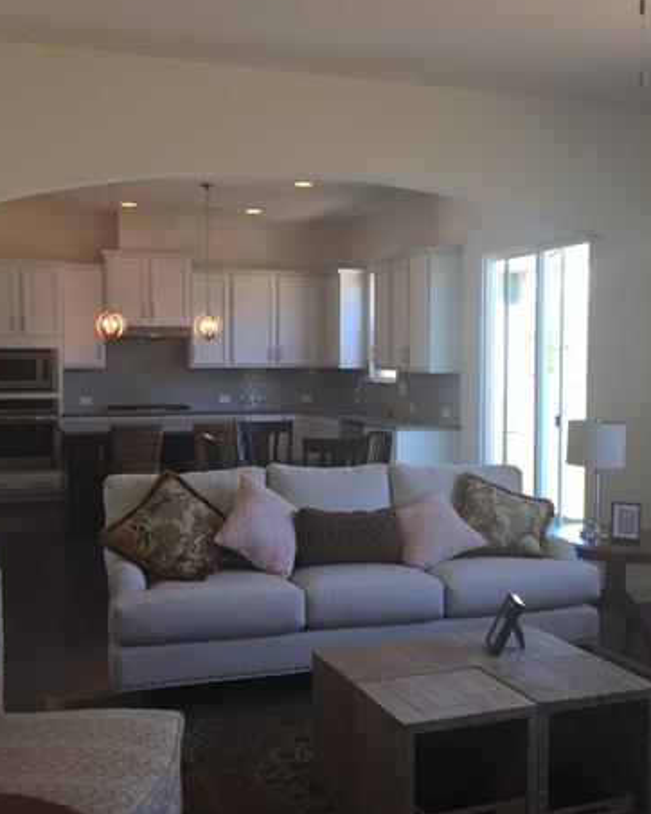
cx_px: 352
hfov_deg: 37.3
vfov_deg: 45.8
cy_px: 403
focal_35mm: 40
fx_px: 964
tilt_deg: -3.0
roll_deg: -0.5
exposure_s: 1/60
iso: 40
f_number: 2.2
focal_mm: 4.15
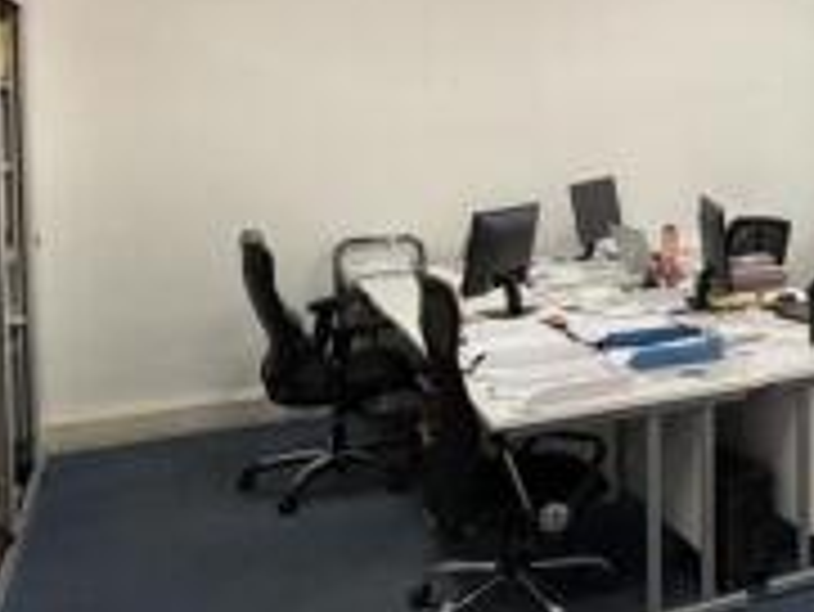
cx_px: 870
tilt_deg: -3.5
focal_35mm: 45
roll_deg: -0.5
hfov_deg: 36.4
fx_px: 1059
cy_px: 160
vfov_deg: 31.7
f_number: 2.2
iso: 125
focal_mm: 2.22
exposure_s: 1/100
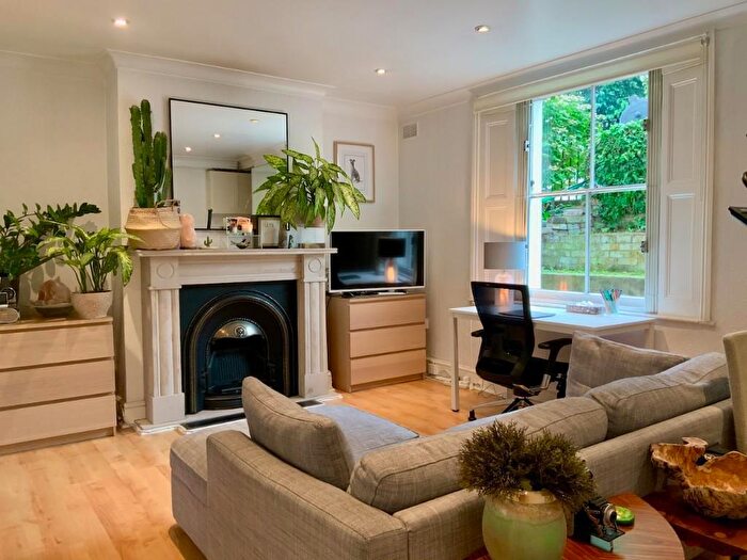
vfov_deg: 48.2
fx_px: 626
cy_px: 280
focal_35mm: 29
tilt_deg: -3.8
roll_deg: +0.8
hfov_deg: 61.7
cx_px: 374
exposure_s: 1/50
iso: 80
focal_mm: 3
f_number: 1.8
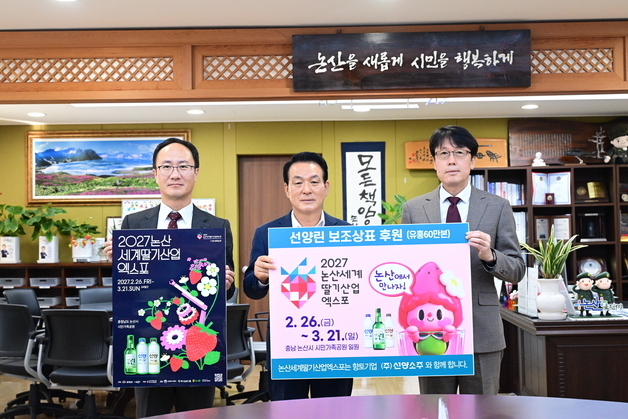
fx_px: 855
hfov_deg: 40.3
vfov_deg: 27.5
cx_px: 314
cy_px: 210
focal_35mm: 49
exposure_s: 1/200
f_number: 5.6
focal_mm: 49
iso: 4000
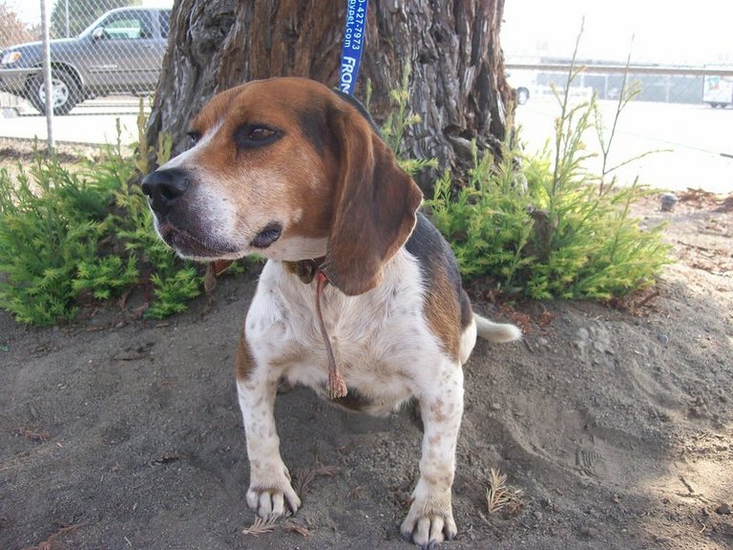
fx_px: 762
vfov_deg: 39.7
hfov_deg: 51.4
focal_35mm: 36
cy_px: 275
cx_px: 366
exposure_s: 1/278
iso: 80
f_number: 2.7
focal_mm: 6
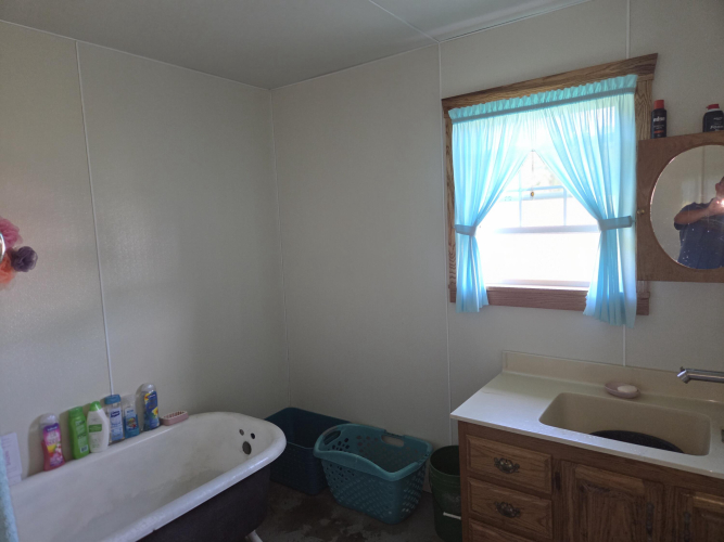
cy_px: 271
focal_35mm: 23
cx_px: 362
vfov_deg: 58.9
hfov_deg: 73.9
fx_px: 481
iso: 500
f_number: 1.8
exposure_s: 1/120
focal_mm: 5.4
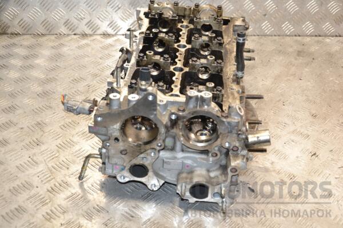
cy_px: 114
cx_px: 172
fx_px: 457
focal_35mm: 48
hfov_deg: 41.1
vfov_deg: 28.1
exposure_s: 1/125
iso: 800
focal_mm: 32
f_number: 5
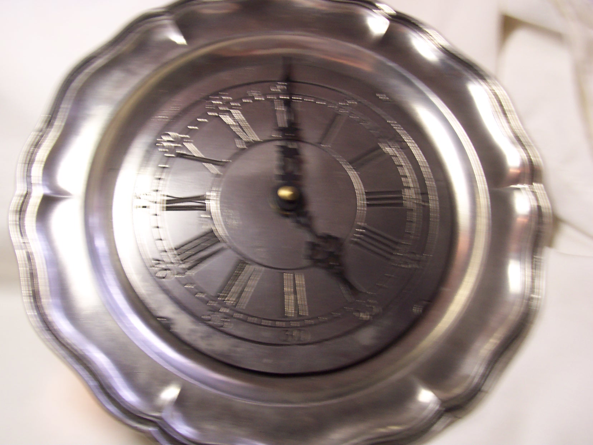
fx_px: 634
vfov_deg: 38.7
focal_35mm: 37
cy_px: 222
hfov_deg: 50.1
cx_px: 296
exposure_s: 1/30
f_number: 2.8
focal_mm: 5.6
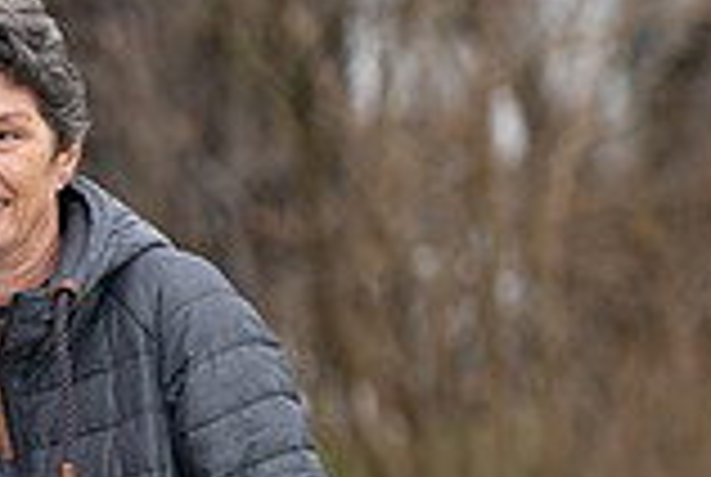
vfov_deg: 1.9
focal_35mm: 733
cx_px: -292
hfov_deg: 2.8
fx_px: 14504
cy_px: 493
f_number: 5
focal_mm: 200
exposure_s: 1/250
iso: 800
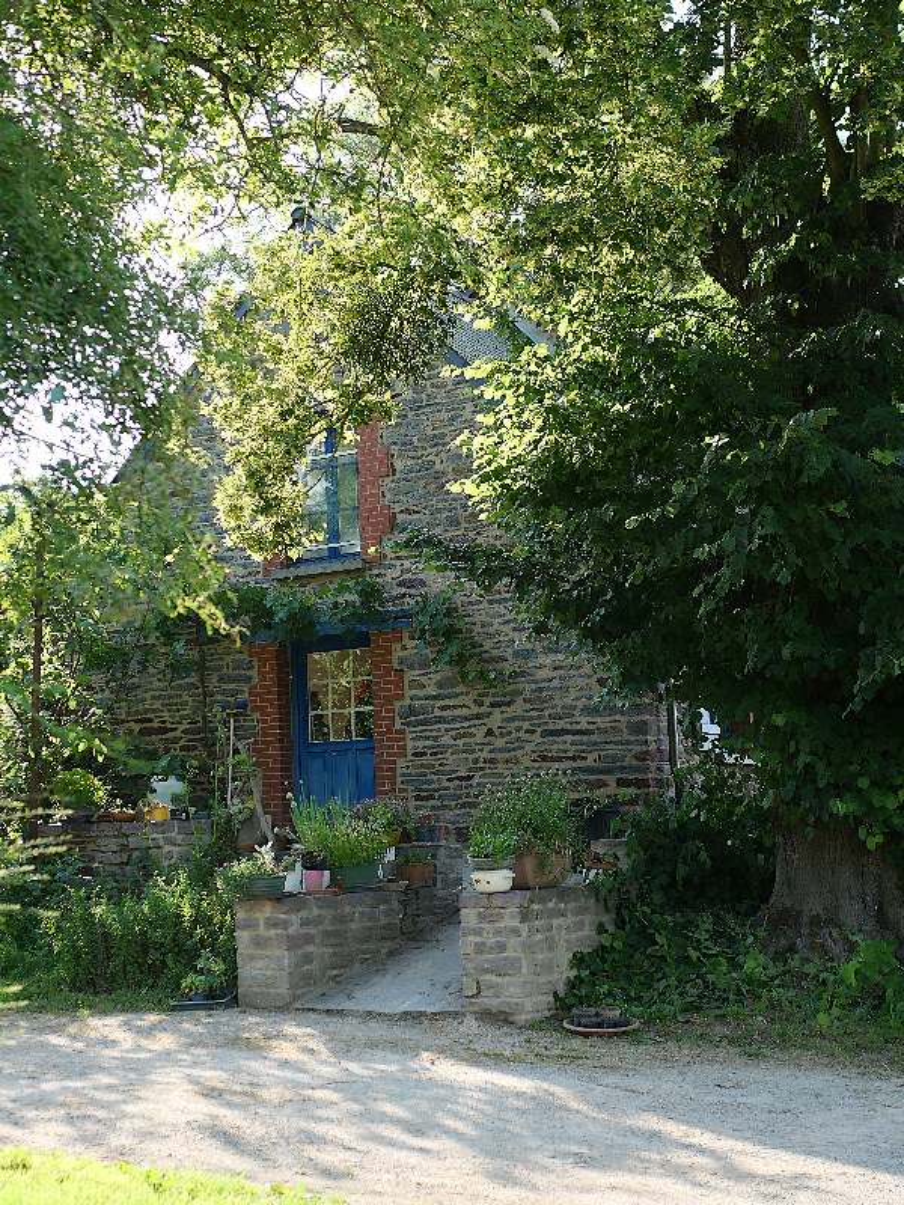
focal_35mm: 50
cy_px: 602
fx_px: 1741
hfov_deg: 29.1
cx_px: 452
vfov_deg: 38.2
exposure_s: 1/400
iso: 200
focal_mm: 25
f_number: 2.8
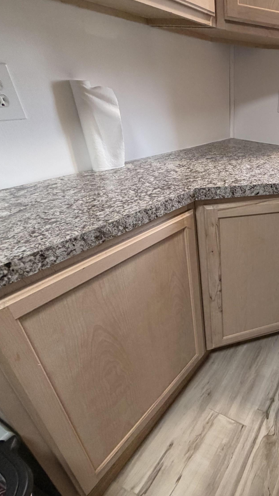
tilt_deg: -28.4
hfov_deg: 44.9
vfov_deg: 83.8
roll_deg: -3.1
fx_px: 276
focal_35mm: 21
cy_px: 240
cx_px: 283
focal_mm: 2.22
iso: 320
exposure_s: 1/60
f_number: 2.2
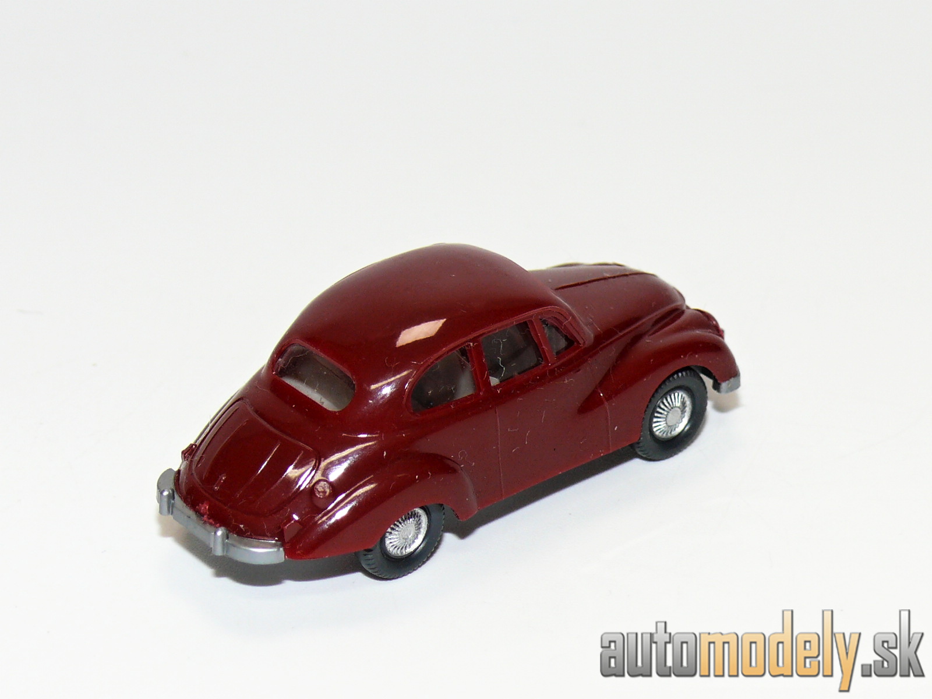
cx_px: 466
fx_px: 3689
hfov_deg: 14.4
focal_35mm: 137
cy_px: 350
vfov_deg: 10.8
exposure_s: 1/30
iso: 100
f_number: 4
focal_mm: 16.4
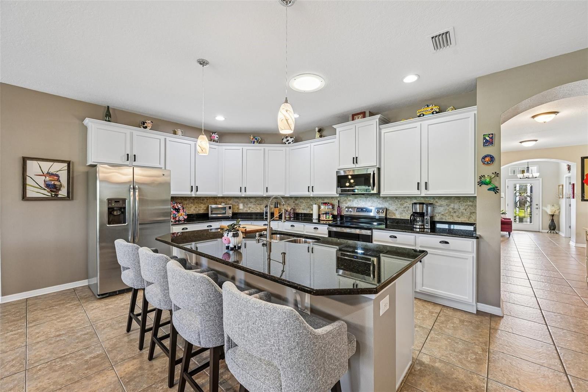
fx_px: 229
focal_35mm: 14
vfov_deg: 81.2
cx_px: 294
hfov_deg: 104.3
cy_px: 196
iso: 400
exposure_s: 1/10
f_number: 8
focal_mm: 14
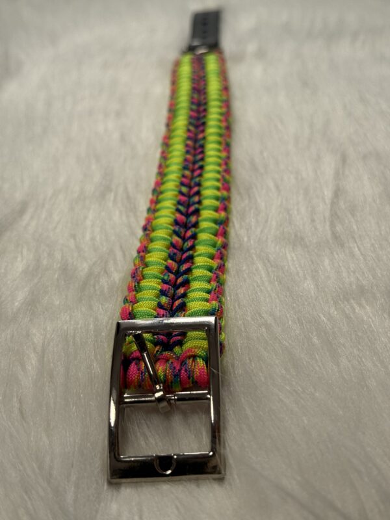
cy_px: 260
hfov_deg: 30.3
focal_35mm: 48
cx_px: 195
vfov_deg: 39.7
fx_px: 721
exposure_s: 1/762
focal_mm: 6.76
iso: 64
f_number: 1.78
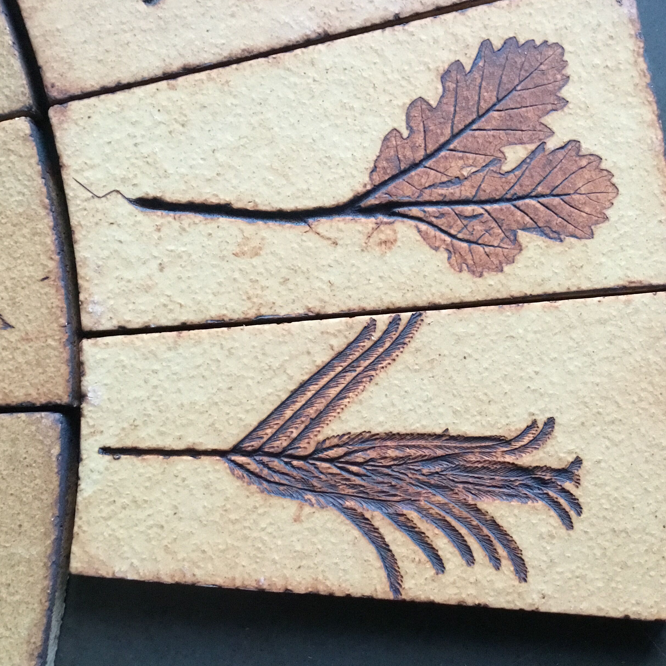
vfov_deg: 44.9
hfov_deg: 44.8
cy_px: 330
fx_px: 805
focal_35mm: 37
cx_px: 378
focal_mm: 3.3
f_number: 2.4
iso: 250
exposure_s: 1/33
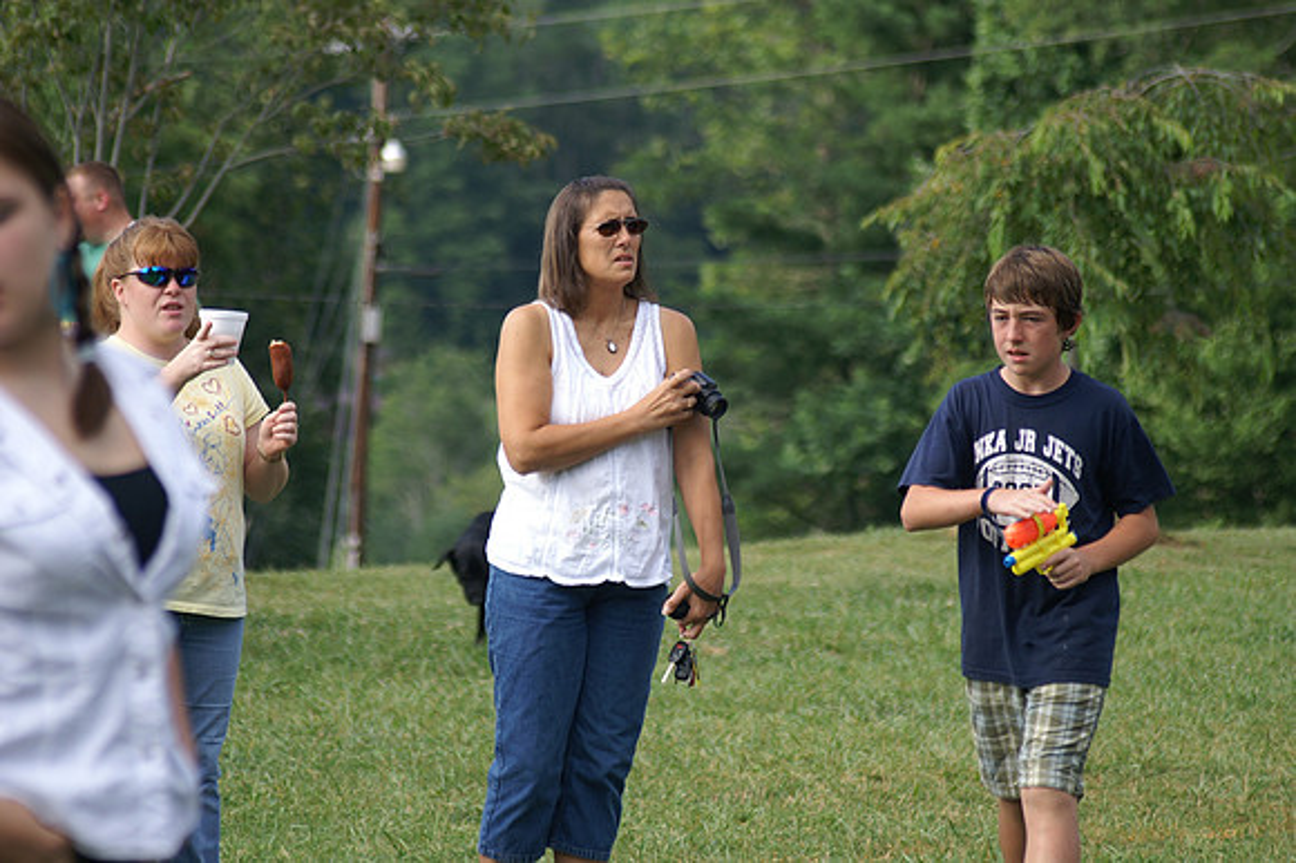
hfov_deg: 10.2
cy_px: 432
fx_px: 7286
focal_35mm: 202
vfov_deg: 6.8
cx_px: 648
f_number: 4.5
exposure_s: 1/400
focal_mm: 135
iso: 125
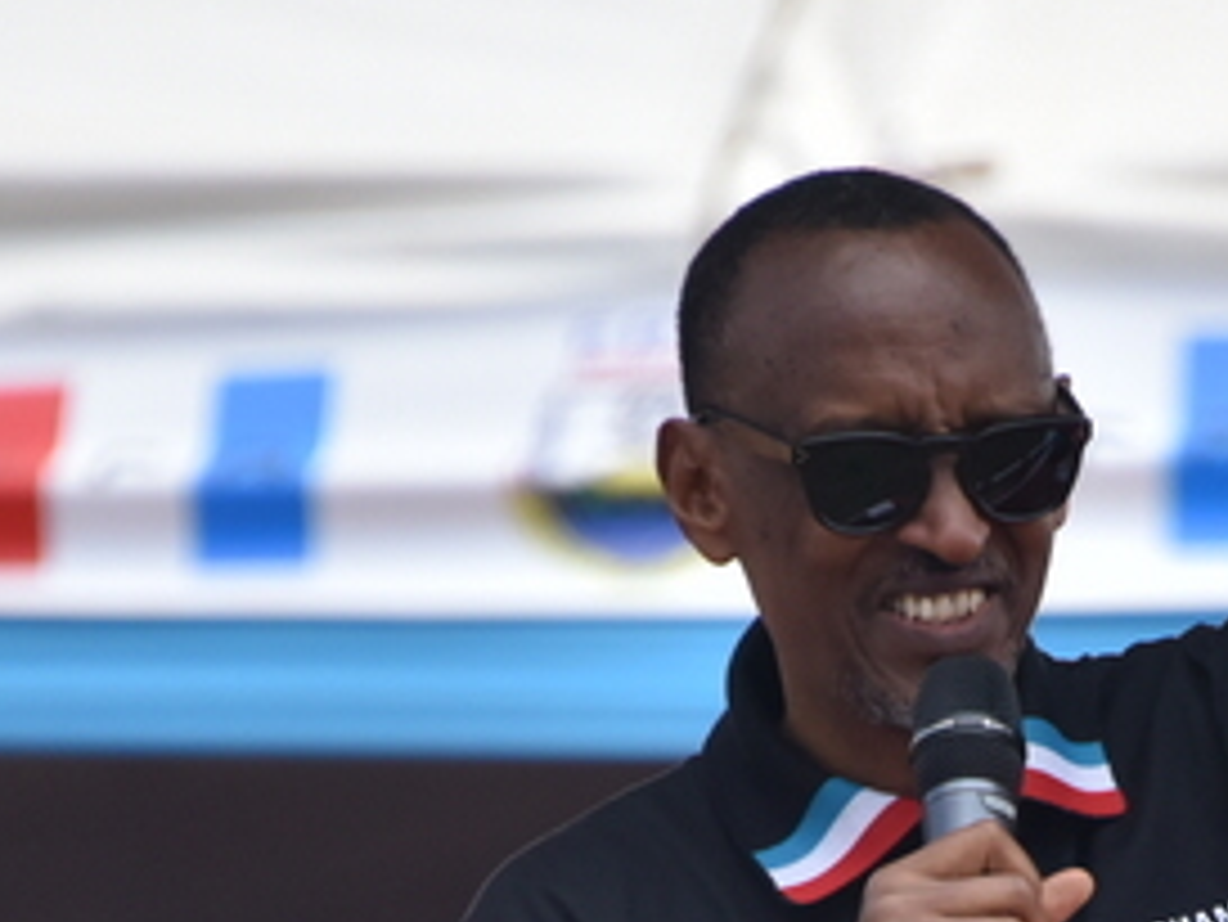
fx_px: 37549
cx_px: 972
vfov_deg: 1.4
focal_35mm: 1058
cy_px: 1187
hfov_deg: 1.9
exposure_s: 1/2500
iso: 1000
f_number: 5.6
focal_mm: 300
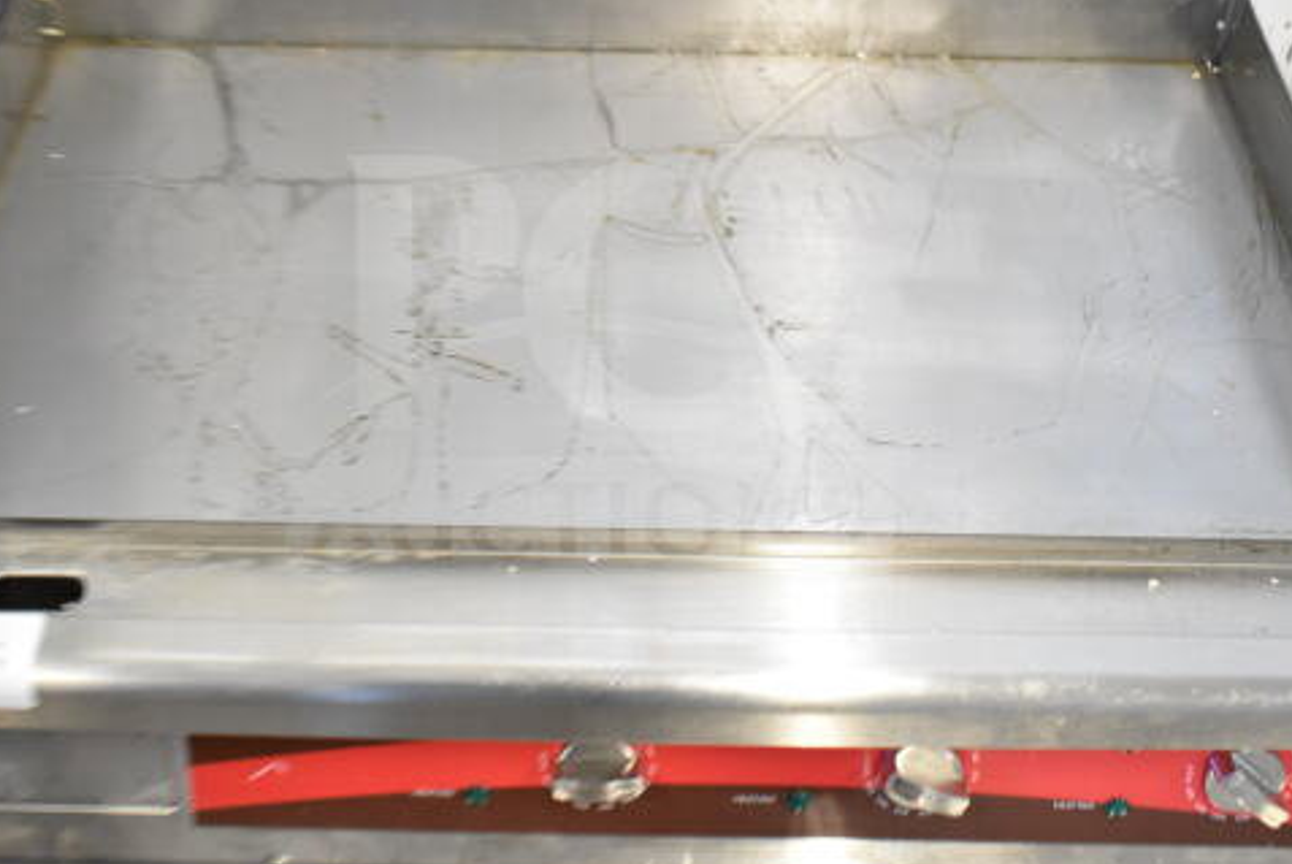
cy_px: 370
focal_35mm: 46
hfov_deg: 42.7
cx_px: 588
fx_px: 1652
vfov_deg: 29.3
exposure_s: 1/80
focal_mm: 24
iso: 1600
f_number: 4.5
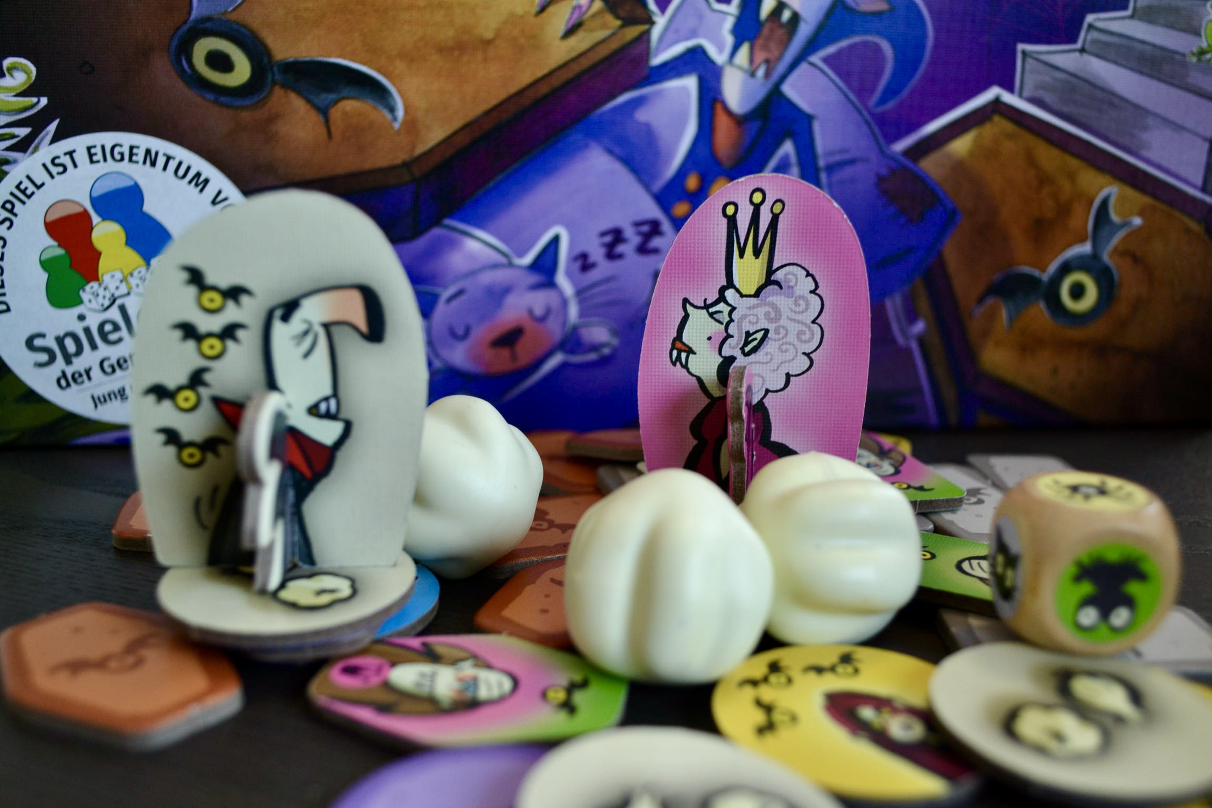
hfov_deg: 57.2
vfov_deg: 40.0
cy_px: 404
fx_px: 1111
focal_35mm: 33
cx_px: 606
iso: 500
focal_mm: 22
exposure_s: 1/15
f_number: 4
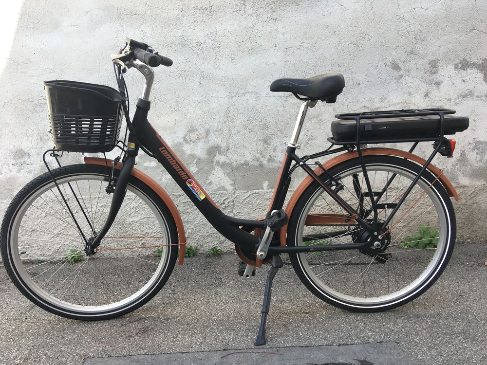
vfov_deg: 48.2
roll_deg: +0.7
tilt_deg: -6.4
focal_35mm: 29
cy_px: 182
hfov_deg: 61.7
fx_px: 408
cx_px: 244
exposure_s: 1/187
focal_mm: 4.15
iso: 25
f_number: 2.2
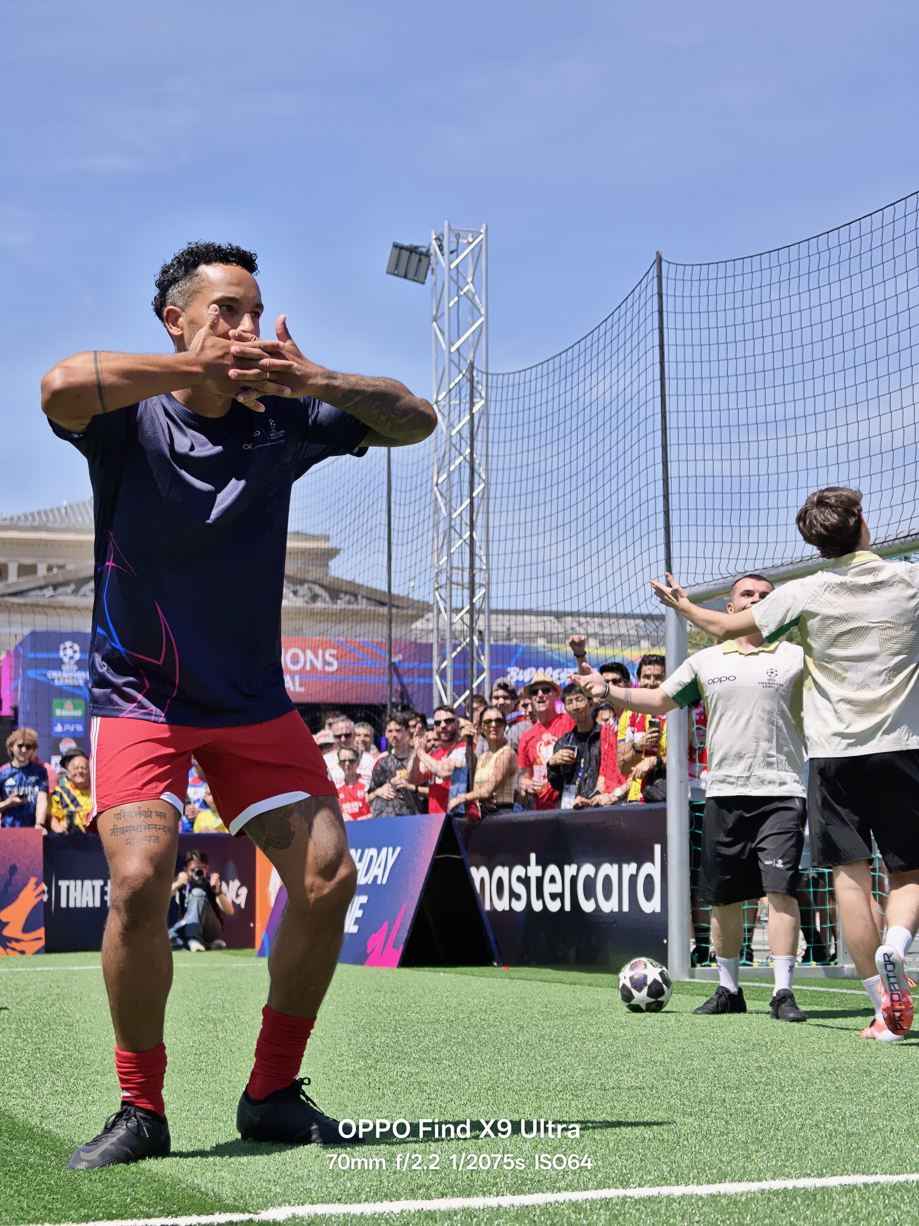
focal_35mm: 70
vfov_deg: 27.8
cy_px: 613
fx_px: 2478
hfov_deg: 21.0
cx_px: 460
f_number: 2.2
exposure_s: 1/2075
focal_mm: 20.1
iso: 64
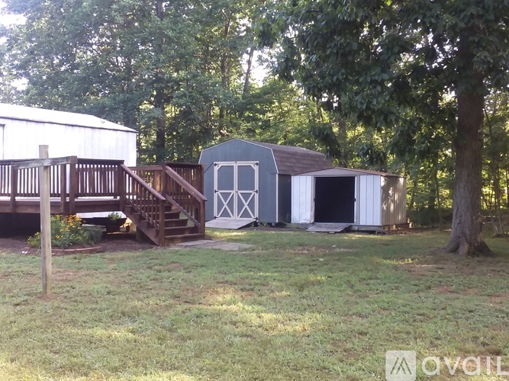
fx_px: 426
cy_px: 190
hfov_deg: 61.7
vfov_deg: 48.2
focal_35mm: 29
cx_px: 254
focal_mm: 2.47
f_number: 1.9
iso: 50
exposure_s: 1/60
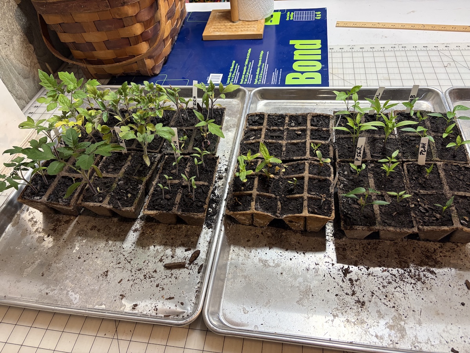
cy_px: 176
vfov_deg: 53.1
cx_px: 235
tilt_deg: -46.4
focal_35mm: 26
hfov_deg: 67.3
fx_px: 353
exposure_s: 1/60
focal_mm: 5.96
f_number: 1.6
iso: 160
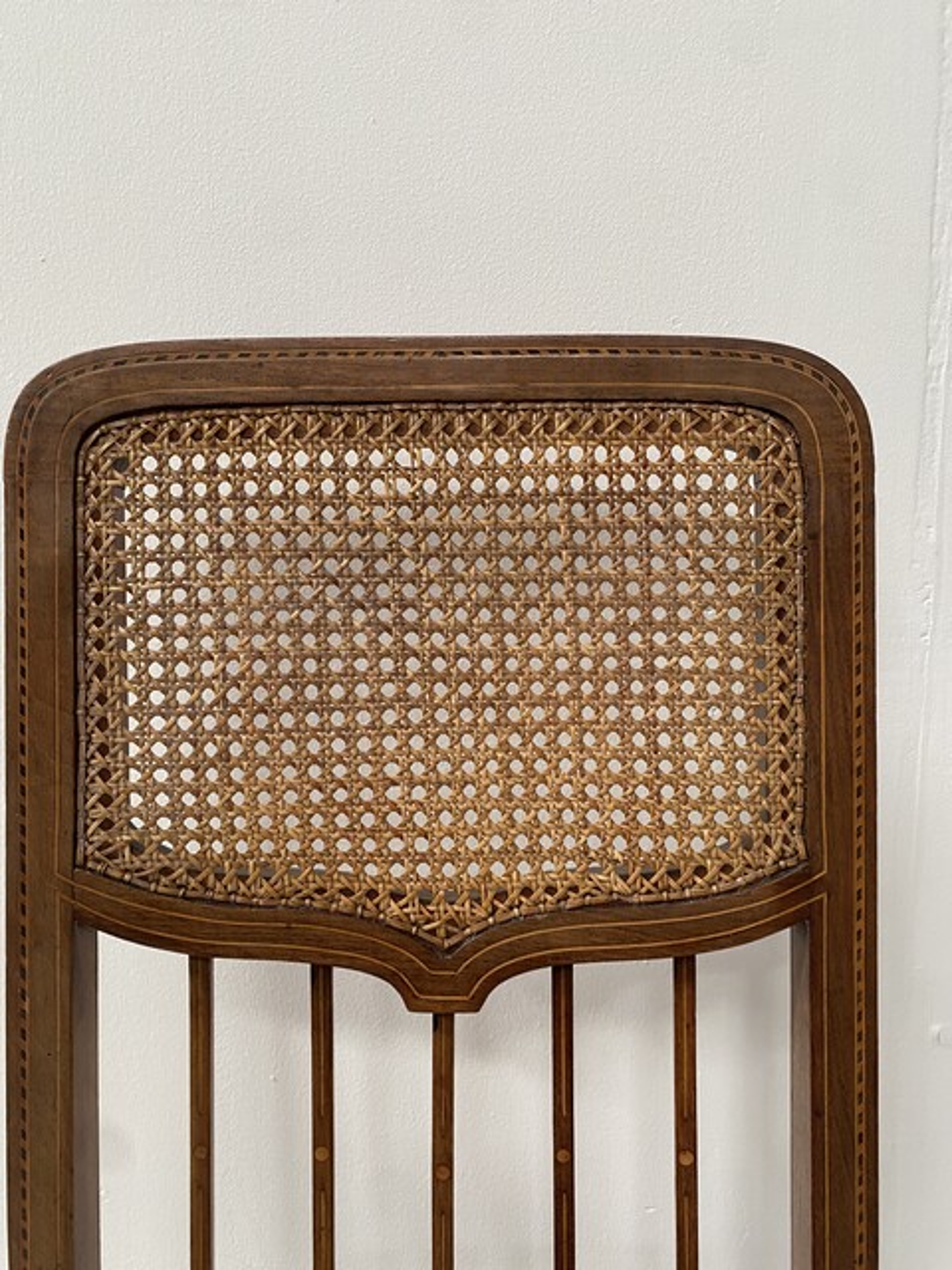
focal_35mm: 26
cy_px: 635
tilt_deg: -8.4
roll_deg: +1.0
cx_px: 476
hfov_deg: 53.1
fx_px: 953
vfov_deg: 67.3
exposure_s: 1/60
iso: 125
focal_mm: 4.25
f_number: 1.8
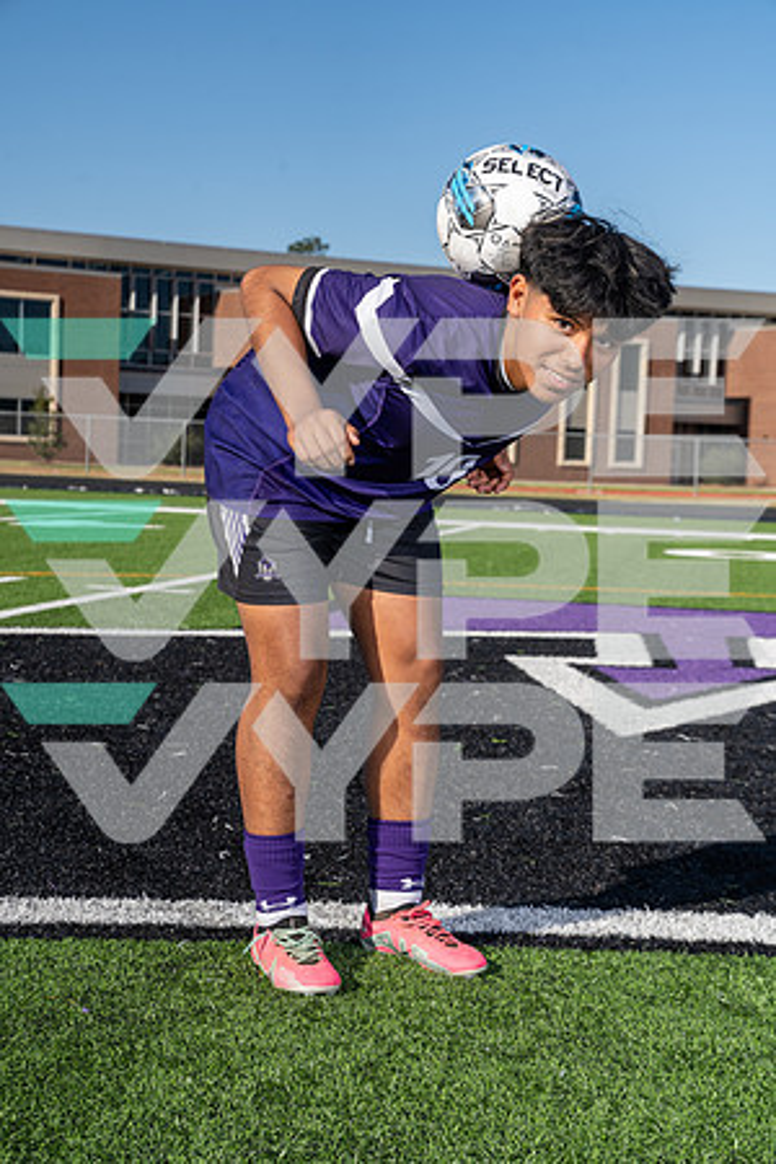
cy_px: 582
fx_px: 2263
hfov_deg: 19.5
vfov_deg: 28.8
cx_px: 388
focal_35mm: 70
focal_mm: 70
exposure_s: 1/250
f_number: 8
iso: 100
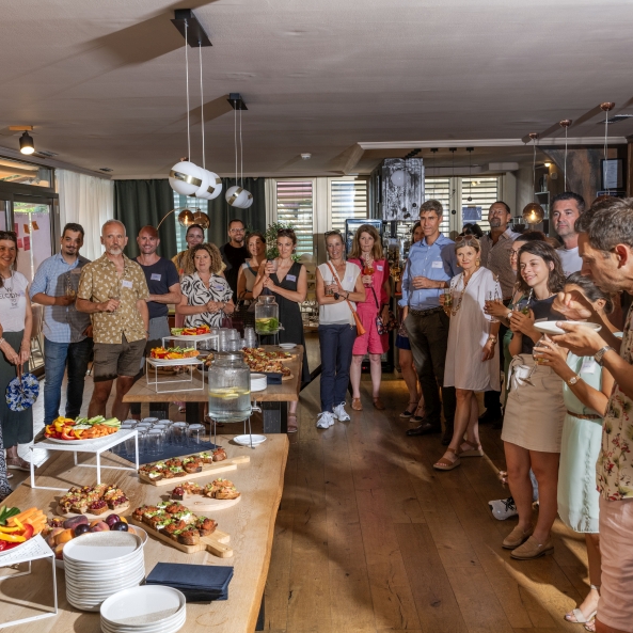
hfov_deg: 41.8
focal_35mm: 40
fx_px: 828
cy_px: 316
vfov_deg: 41.9
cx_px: 290
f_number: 8
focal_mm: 31
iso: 200
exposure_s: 1/20
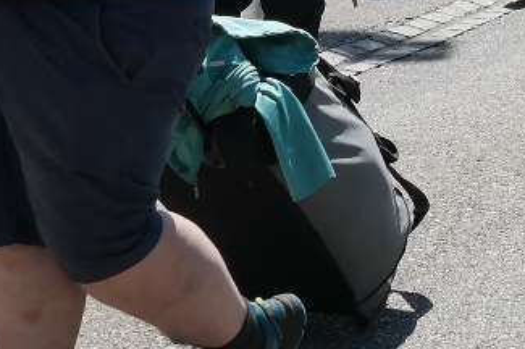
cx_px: 636
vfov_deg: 9.6
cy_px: -367
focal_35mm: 133
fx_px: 1938
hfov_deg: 14.9
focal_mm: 18
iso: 200
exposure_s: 1/400
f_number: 8
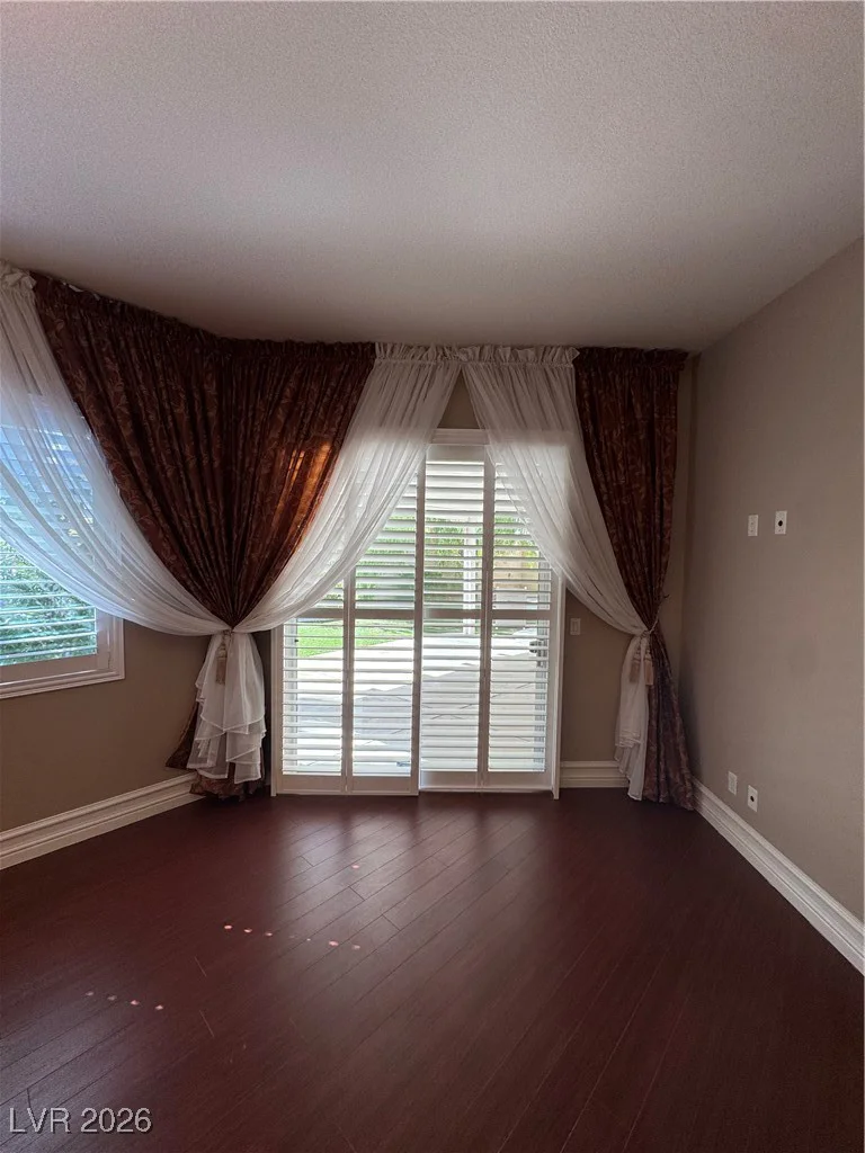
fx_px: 466
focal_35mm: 14
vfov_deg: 102.1
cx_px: 432
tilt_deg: -3.7
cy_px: 576
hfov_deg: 85.7
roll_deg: -0.4
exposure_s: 1/120
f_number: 2.2
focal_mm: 2.22
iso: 64
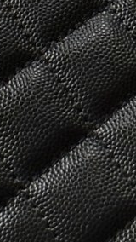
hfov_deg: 3.3
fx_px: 2356
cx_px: 122
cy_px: -120
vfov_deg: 5.8
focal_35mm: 368
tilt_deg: -71.0
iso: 200
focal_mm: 6.76
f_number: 1.78
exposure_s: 1/60
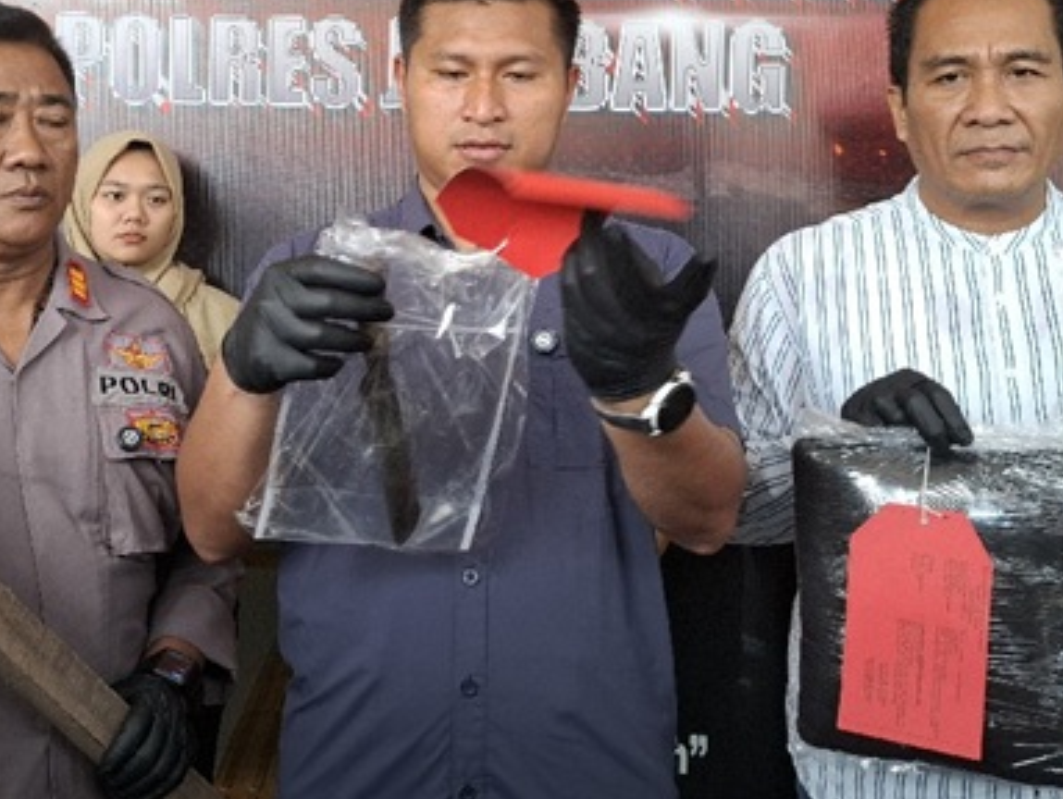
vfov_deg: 33.8
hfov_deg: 44.3
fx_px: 1291
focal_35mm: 42
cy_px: 218
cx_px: 386
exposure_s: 1/100
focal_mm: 5.54
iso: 100
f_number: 1.8
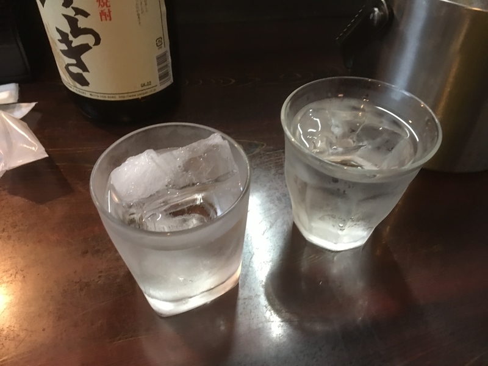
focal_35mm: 29
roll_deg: -1.7
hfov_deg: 61.7
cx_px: 244
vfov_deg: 48.2
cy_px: 183
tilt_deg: -44.4
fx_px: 409
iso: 100
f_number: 2.2
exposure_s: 1/10
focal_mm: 4.15
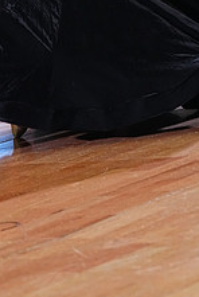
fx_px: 2339
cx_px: 54
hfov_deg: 4.9
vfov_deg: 7.2
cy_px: -78
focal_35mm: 283
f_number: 4.5
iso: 6400
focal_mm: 108
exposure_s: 1/400
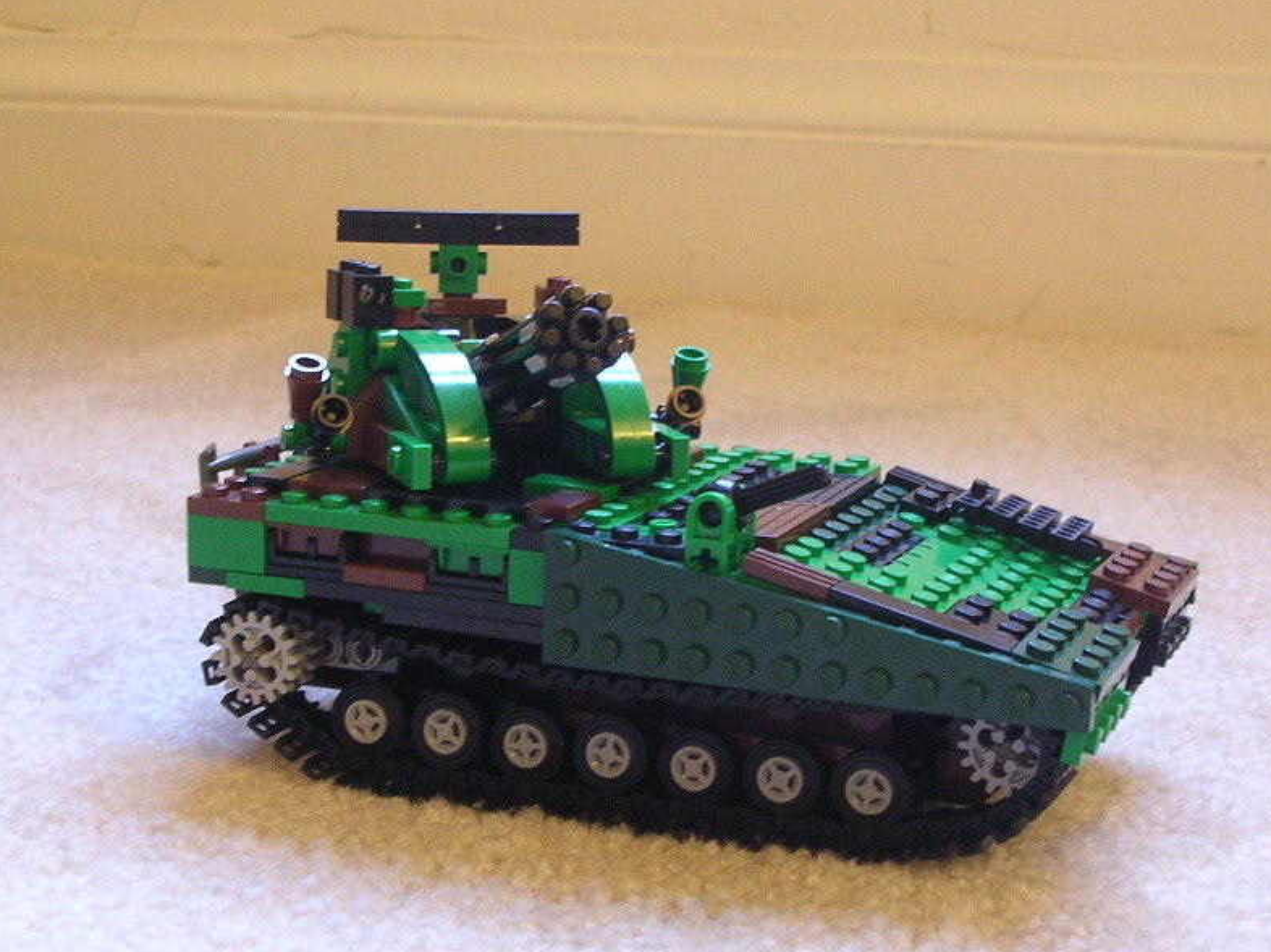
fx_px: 2680
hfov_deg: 26.7
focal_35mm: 73
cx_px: 669
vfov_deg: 20.2
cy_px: 474
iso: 326
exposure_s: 1/3.3
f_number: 3.3
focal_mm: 8.5
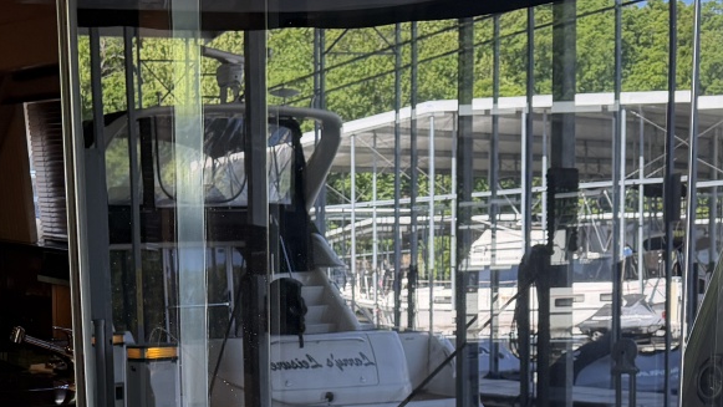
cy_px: 508
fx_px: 1381
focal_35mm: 72
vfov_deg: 16.0
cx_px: 168
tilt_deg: -11.9
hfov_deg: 28.8
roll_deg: +1.1
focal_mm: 6.76
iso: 160
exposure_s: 1/121
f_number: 1.78
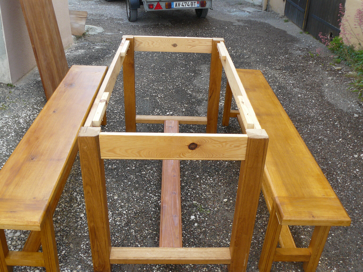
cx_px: 182
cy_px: 136
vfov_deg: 39.7
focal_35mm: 36
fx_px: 378
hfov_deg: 51.4
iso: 100
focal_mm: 6
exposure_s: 1/100
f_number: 4
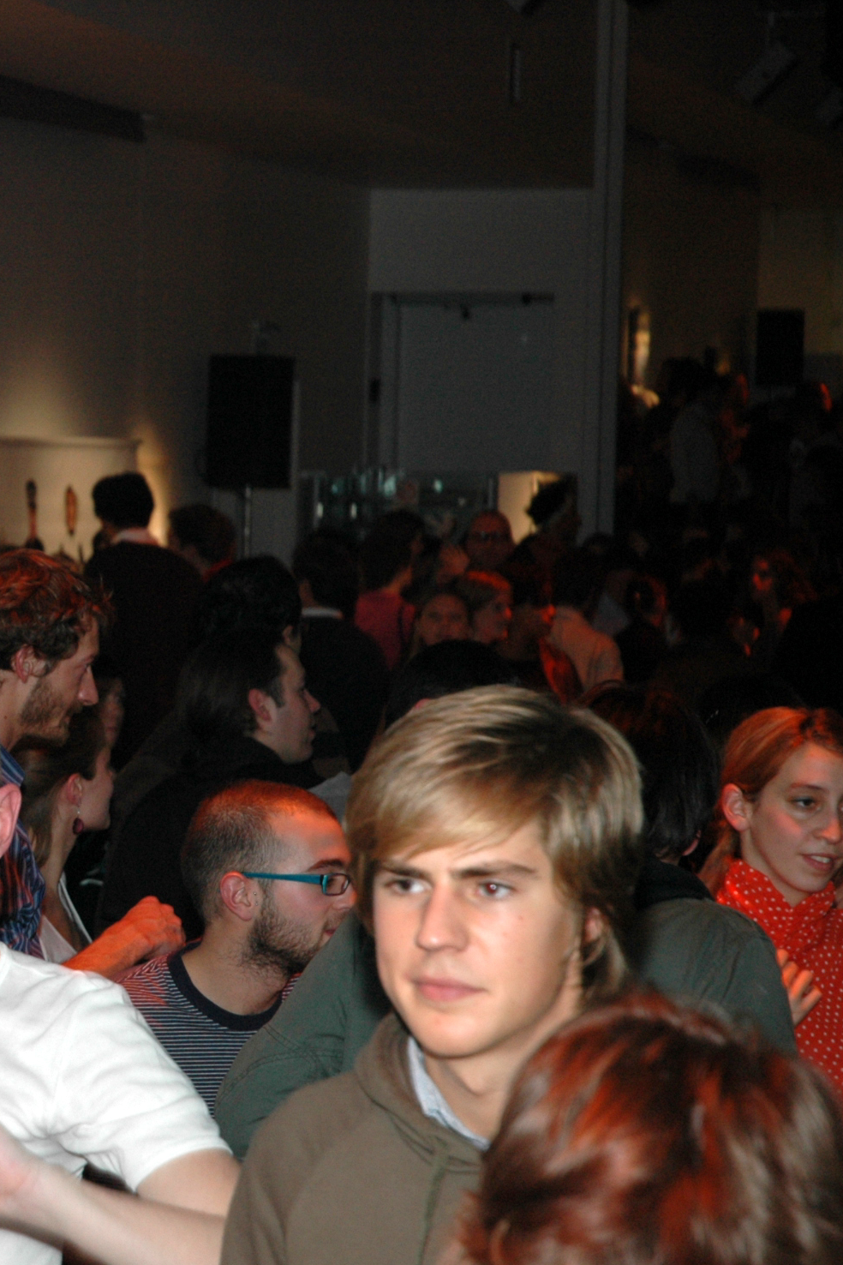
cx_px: -93
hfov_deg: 9.6
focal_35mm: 141
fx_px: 4952
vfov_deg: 14.6
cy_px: 637
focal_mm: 62
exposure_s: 1/60
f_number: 5
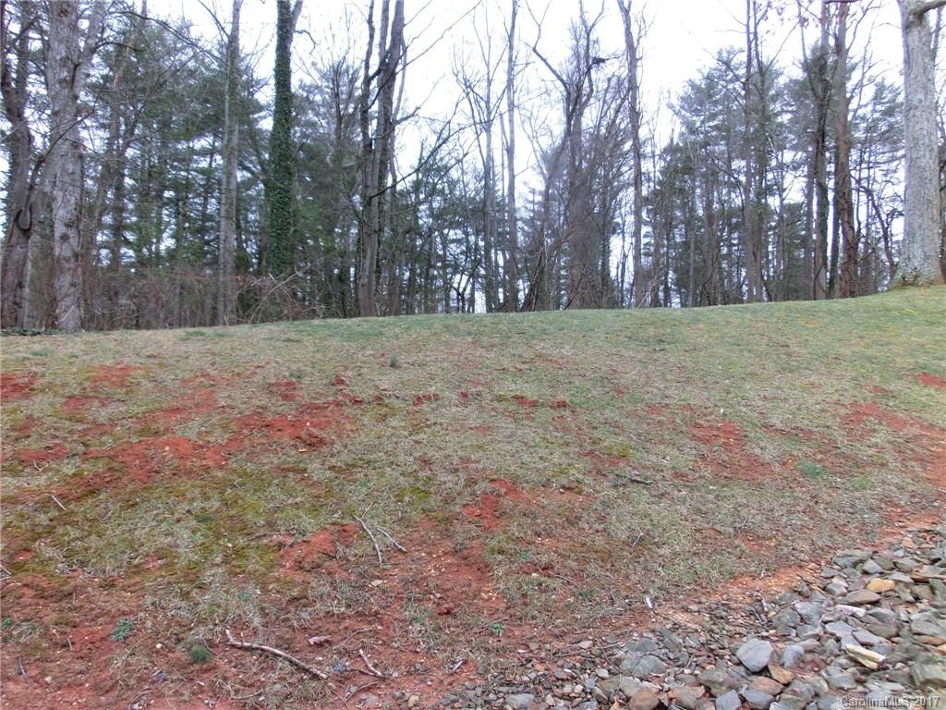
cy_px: 355
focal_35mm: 24
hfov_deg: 71.6
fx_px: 656
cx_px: 473
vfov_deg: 56.8
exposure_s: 1/80
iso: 100
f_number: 3
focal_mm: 4.24
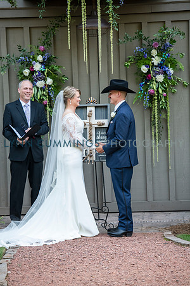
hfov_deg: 9.8
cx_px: 95
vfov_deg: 14.7
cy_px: 143
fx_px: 1108
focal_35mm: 140
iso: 800
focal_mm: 140
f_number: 3.5
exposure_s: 1/500
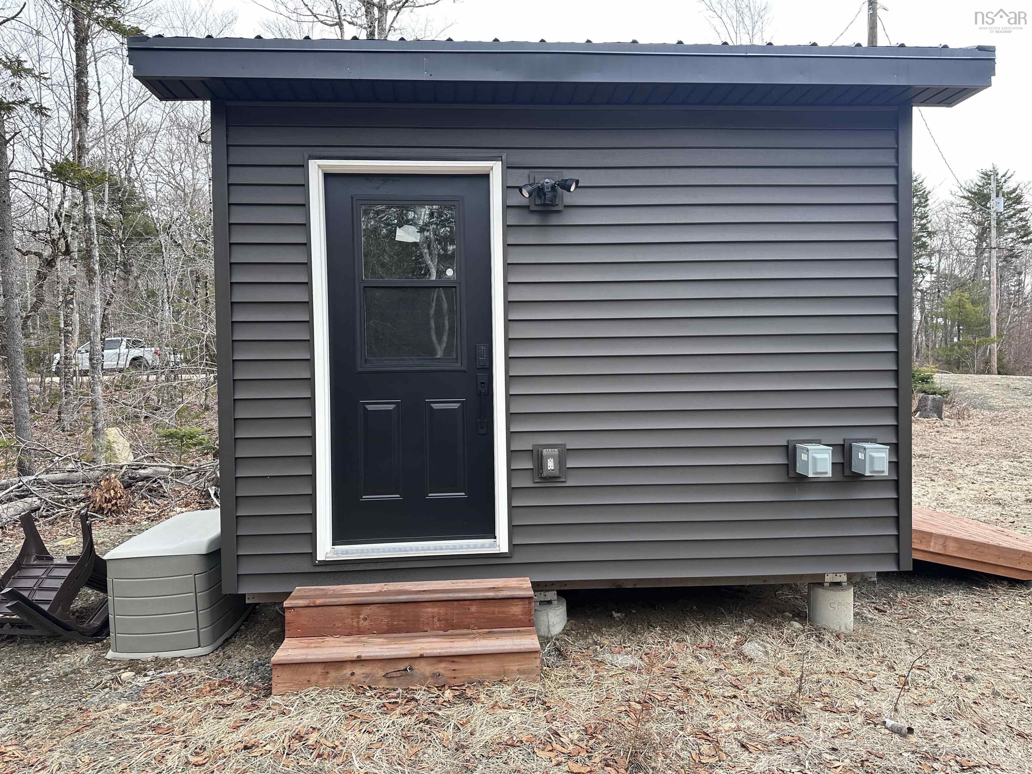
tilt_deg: -1.3
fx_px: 716
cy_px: 387
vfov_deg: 56.8
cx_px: 516
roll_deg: +0.7
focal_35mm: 24
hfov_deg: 71.6
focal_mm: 6.86
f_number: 1.78
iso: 80
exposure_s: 1/604
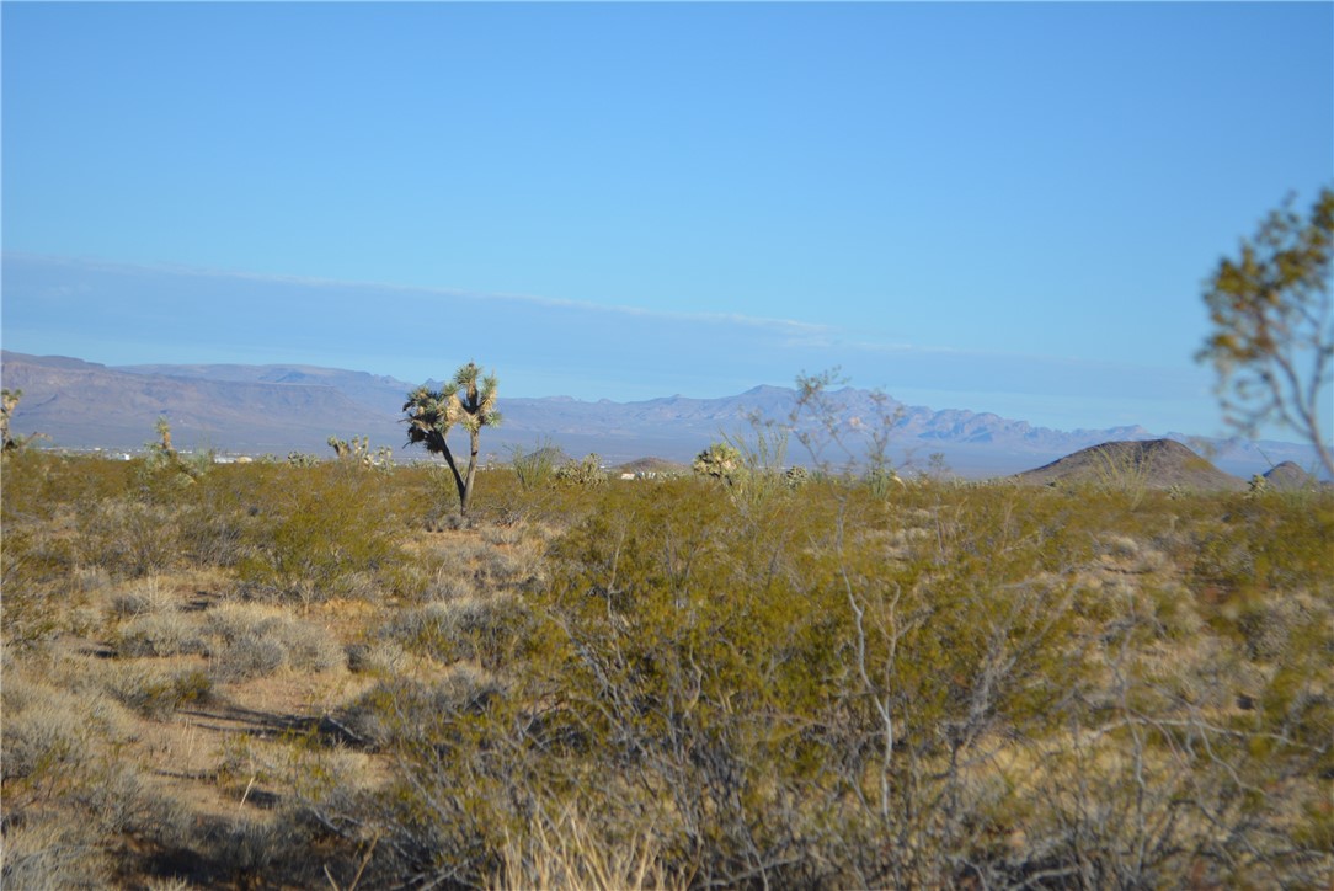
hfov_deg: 24.6
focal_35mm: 82
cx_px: 667
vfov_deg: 16.6
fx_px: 3059
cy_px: 446
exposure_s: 1/1600
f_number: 6.3
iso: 400
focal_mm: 55
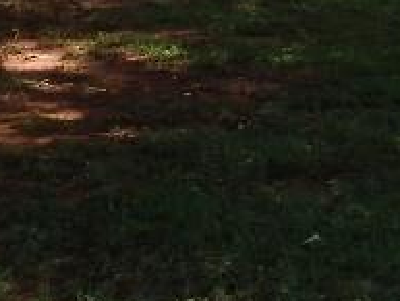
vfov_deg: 8.9
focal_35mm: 159
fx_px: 1838
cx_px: 686
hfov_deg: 11.6
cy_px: -270
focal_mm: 5.7
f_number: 4.2
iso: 125
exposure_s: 1/320
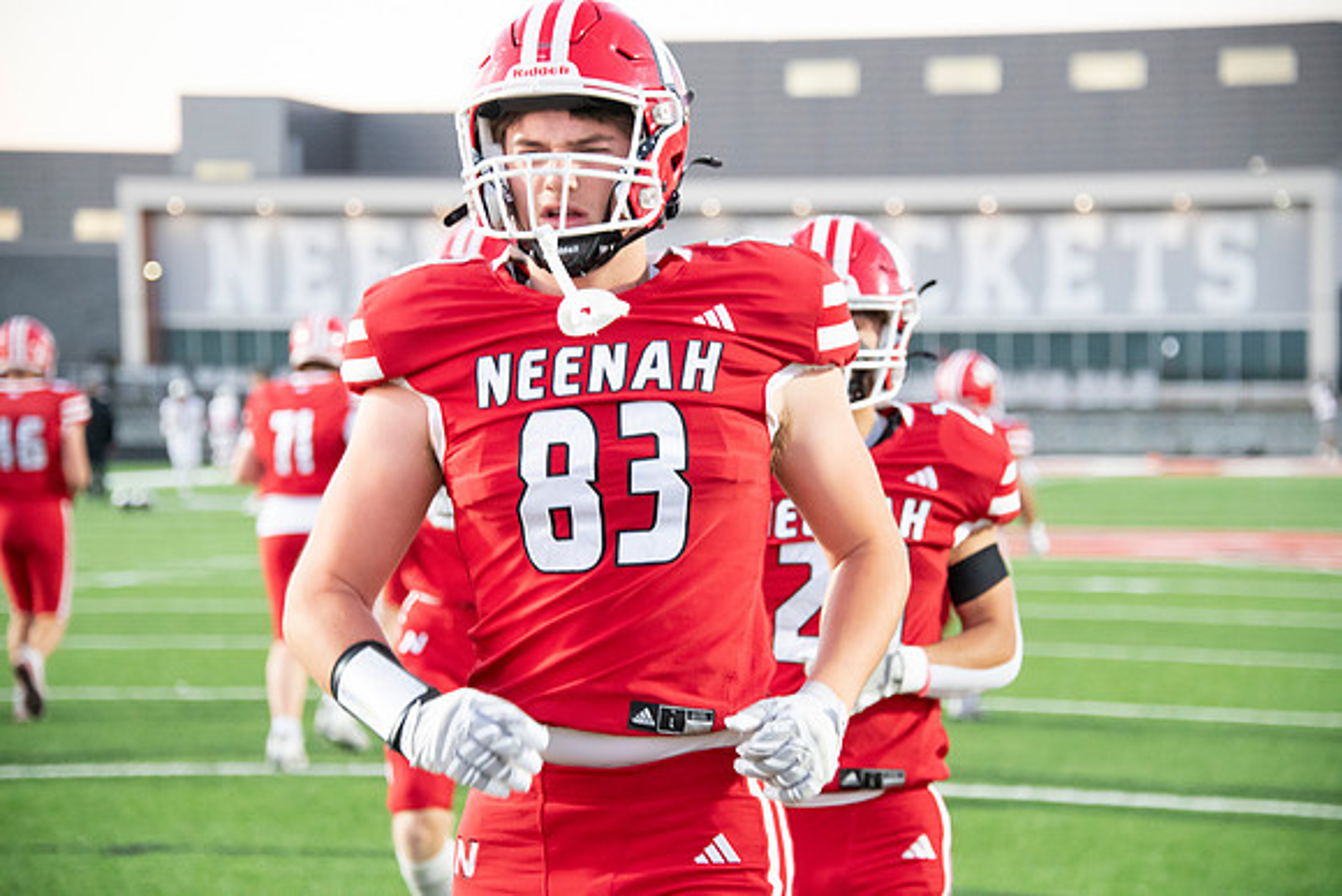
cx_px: 671
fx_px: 5033
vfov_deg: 10.2
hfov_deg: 15.2
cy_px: 448
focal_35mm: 135
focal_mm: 135
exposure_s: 1/320
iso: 8000
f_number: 5.6
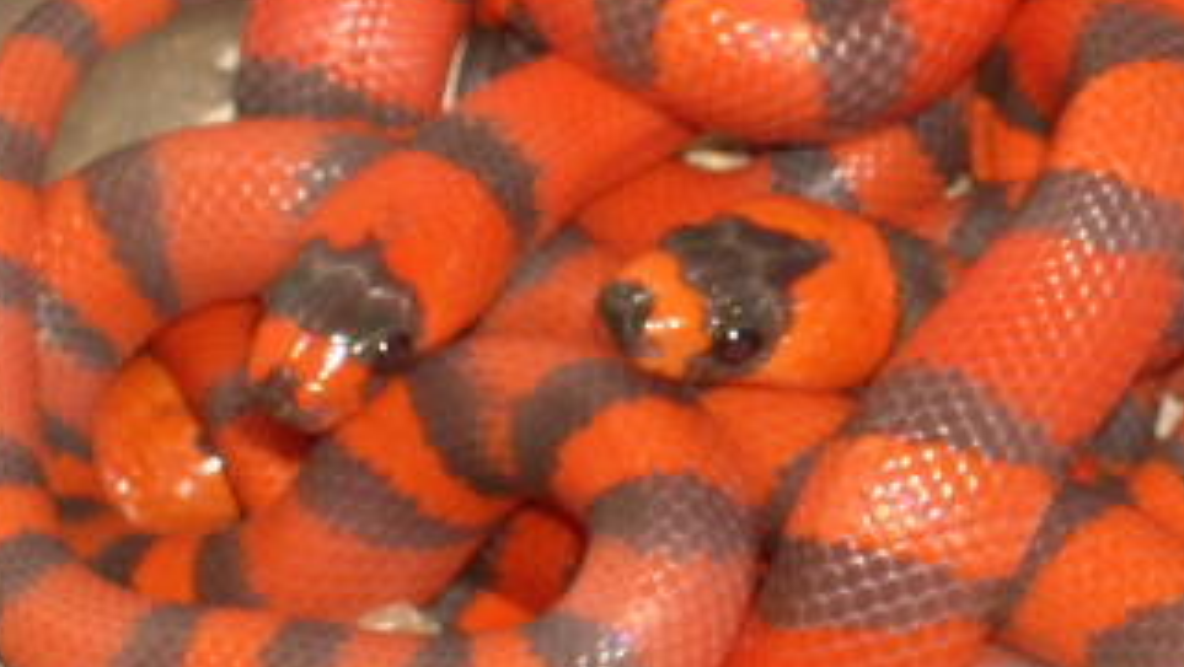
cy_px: 298
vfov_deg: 8.0
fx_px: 4775
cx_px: 1007
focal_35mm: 152
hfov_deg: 14.0
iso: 50
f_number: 6.6
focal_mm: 11.7
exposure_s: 1/60.1
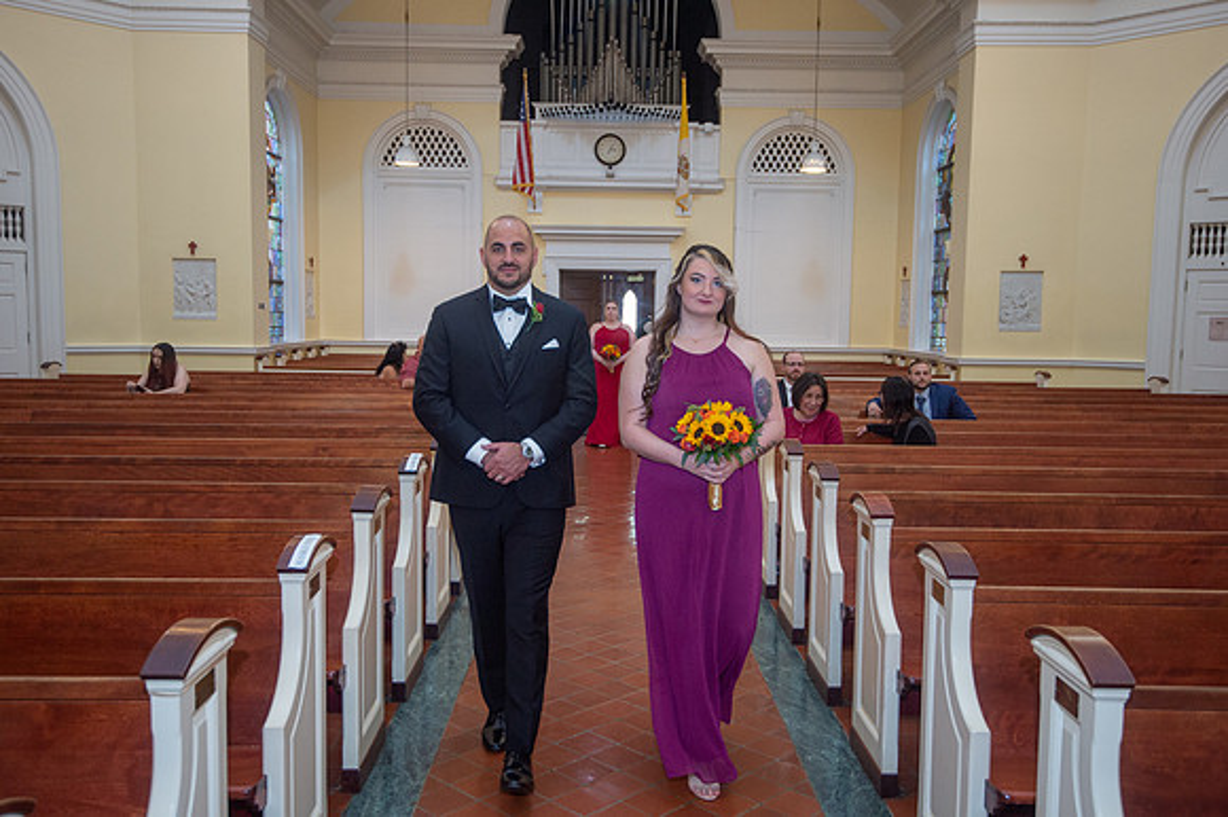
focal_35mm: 31
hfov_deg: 60.3
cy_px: 408
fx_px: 1057
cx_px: 614
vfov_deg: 42.3
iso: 1000
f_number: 4
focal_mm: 31
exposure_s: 1/125
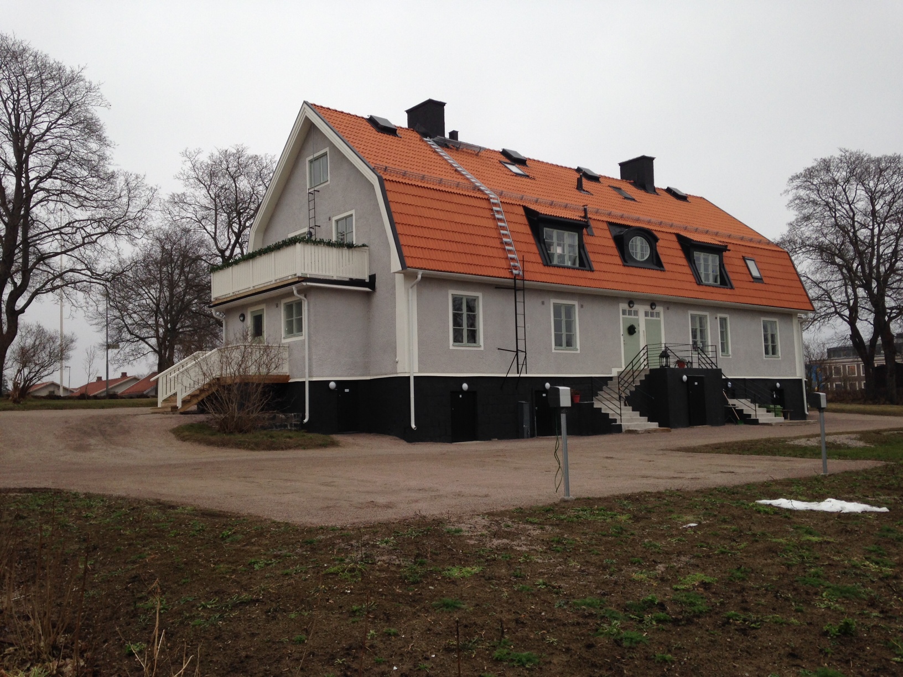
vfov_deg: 42.9
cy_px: 338
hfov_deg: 55.4
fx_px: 861
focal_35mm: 33
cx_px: 452
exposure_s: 1/282
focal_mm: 4.12
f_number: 2.4
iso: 50
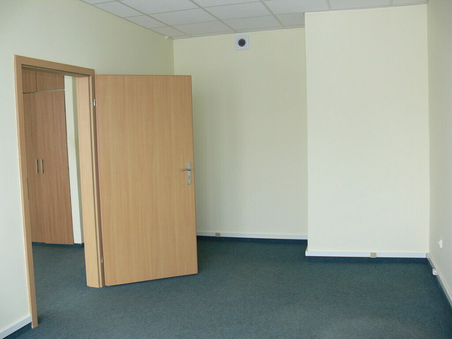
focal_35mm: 35
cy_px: 170
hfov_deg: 52.6
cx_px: 226
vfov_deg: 40.7
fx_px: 457
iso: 80
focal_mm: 7.4
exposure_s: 1/30
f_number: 2.8
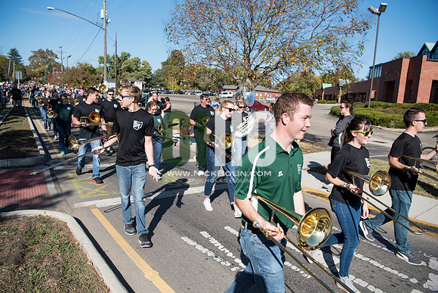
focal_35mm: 24
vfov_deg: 53.2
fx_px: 292
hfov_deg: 73.7
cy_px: 146
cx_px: 219
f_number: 4.5
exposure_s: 1/1600
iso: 250
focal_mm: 24
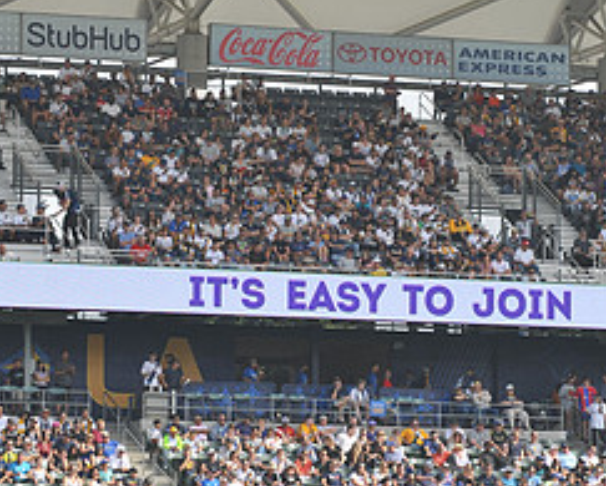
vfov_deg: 6.3
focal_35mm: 246
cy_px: 307
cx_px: 364
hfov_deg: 7.8
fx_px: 4417
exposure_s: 1/320
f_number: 9
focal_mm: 110
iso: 200
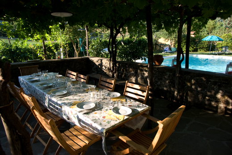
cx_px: 116
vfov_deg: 56.3
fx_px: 145
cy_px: 78
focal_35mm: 22
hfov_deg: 77.3
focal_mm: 15
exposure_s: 1/90
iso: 100
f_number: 5.6
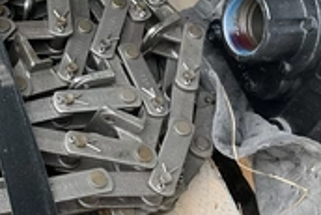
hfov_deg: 26.9
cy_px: 62
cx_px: -15
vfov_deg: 19.4
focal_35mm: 70
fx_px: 625
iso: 25
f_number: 1.8
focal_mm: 3
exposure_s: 1/122
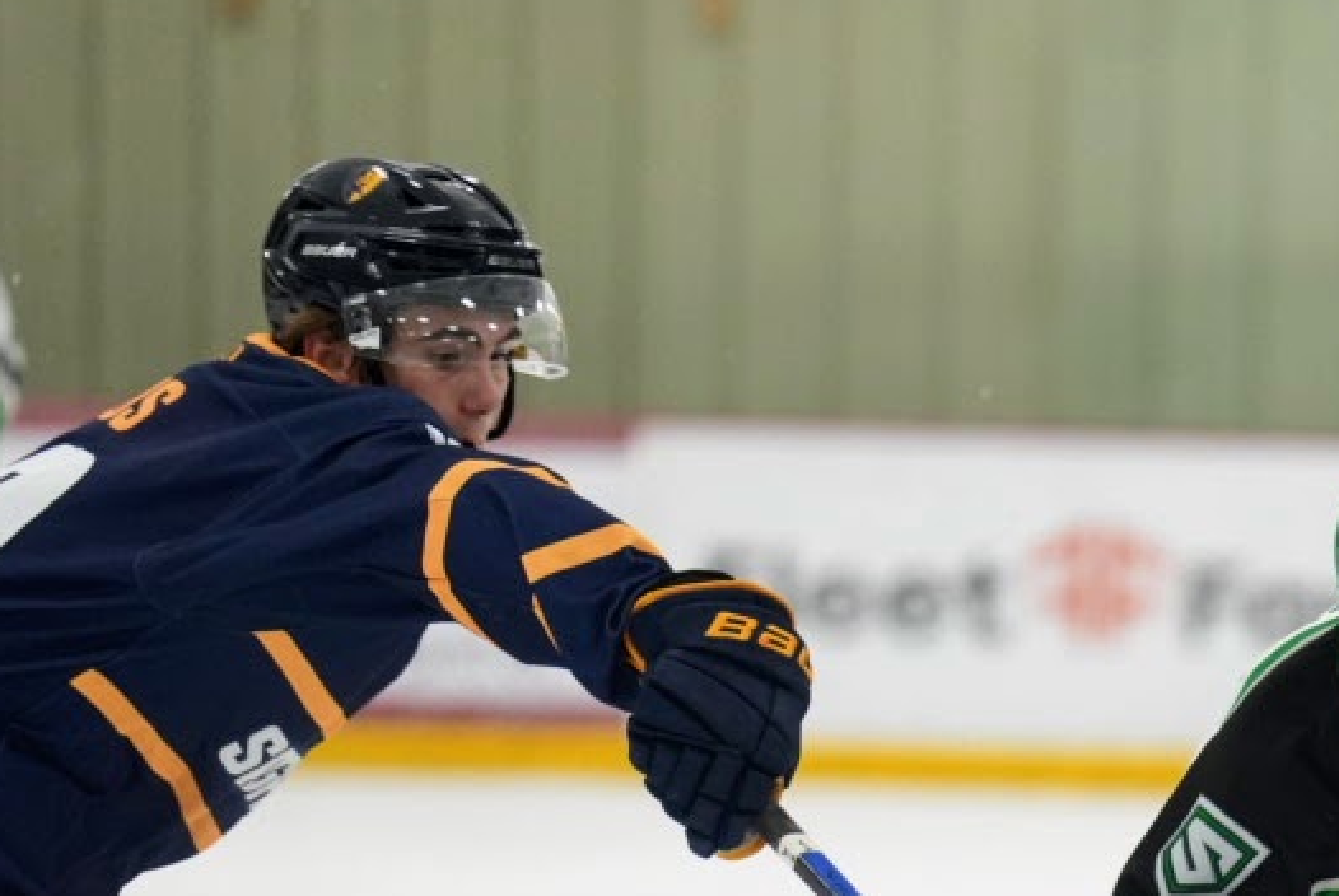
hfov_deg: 3.3
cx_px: 1797
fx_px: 22862
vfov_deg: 2.2
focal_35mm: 614
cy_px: 1067
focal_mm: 200
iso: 1600
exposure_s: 1/640
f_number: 2.8
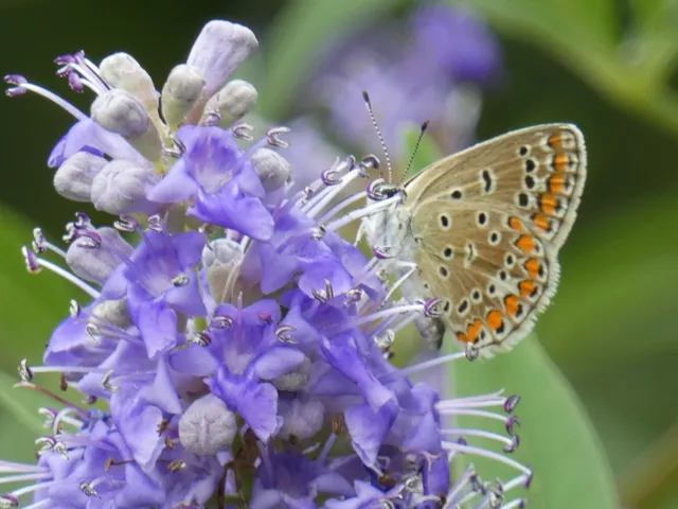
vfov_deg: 3.1
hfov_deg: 4.1
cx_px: 339
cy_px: 254
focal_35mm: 484
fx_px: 9480
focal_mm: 86.7
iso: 160
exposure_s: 1/100
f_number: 5.6
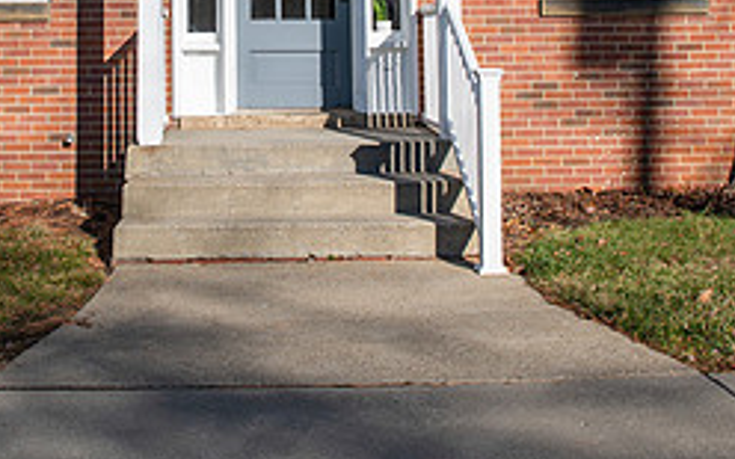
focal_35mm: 62
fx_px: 1242
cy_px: -67
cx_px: 249
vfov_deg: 19.9
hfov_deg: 32.7
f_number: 4
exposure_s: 1/640
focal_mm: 26
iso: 50
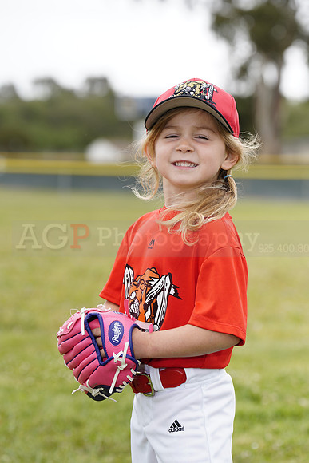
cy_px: 232
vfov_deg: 13.4
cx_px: 154
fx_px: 1969
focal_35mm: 153
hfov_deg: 9.0
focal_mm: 153
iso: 100
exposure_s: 1/250
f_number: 5.6
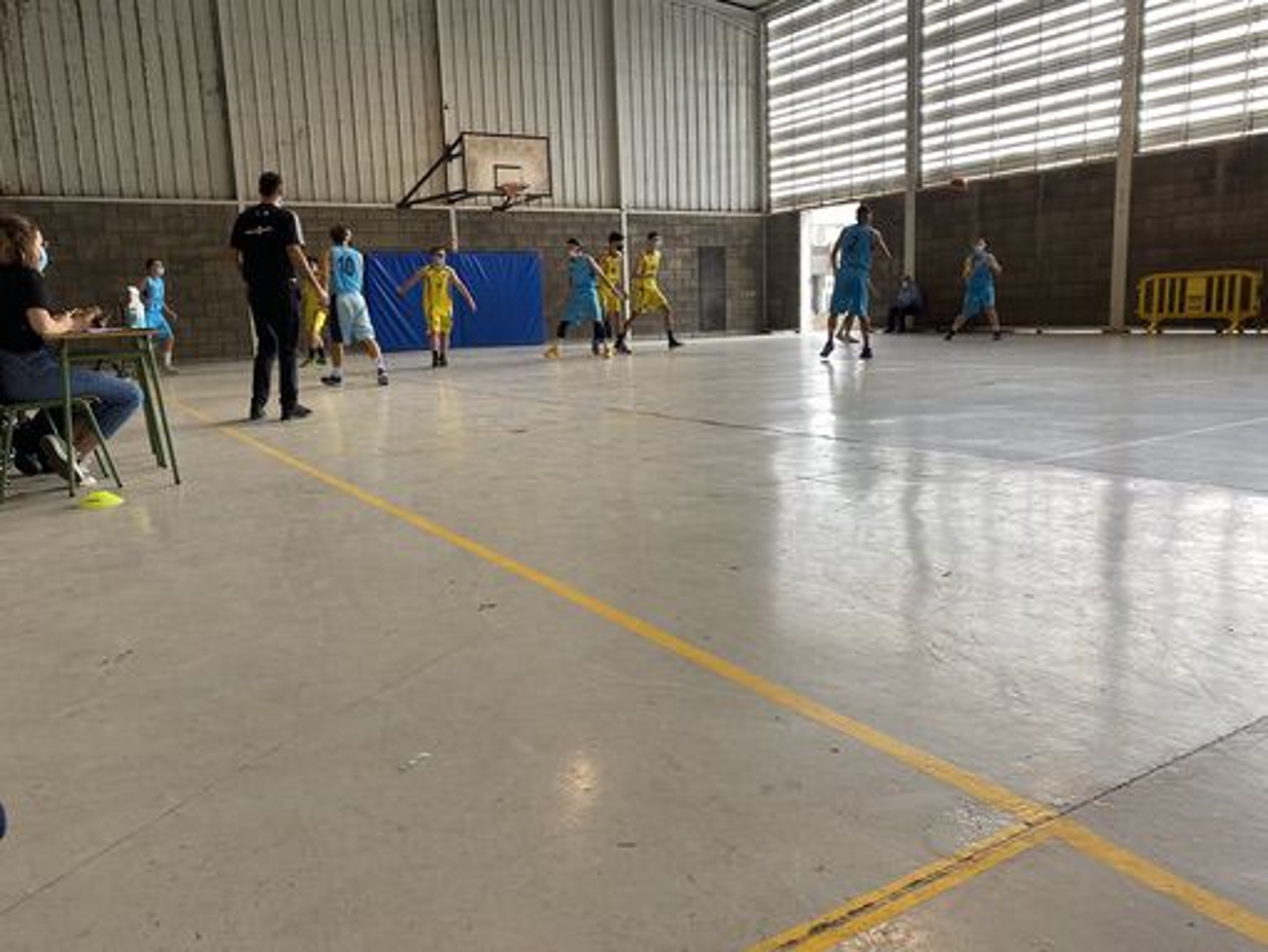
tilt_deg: -9.7
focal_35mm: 26
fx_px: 953
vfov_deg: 53.1
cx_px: 634
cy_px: 476
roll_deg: +1.8
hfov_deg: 67.3
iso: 50
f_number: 1.8
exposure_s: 1/100
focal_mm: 4.25
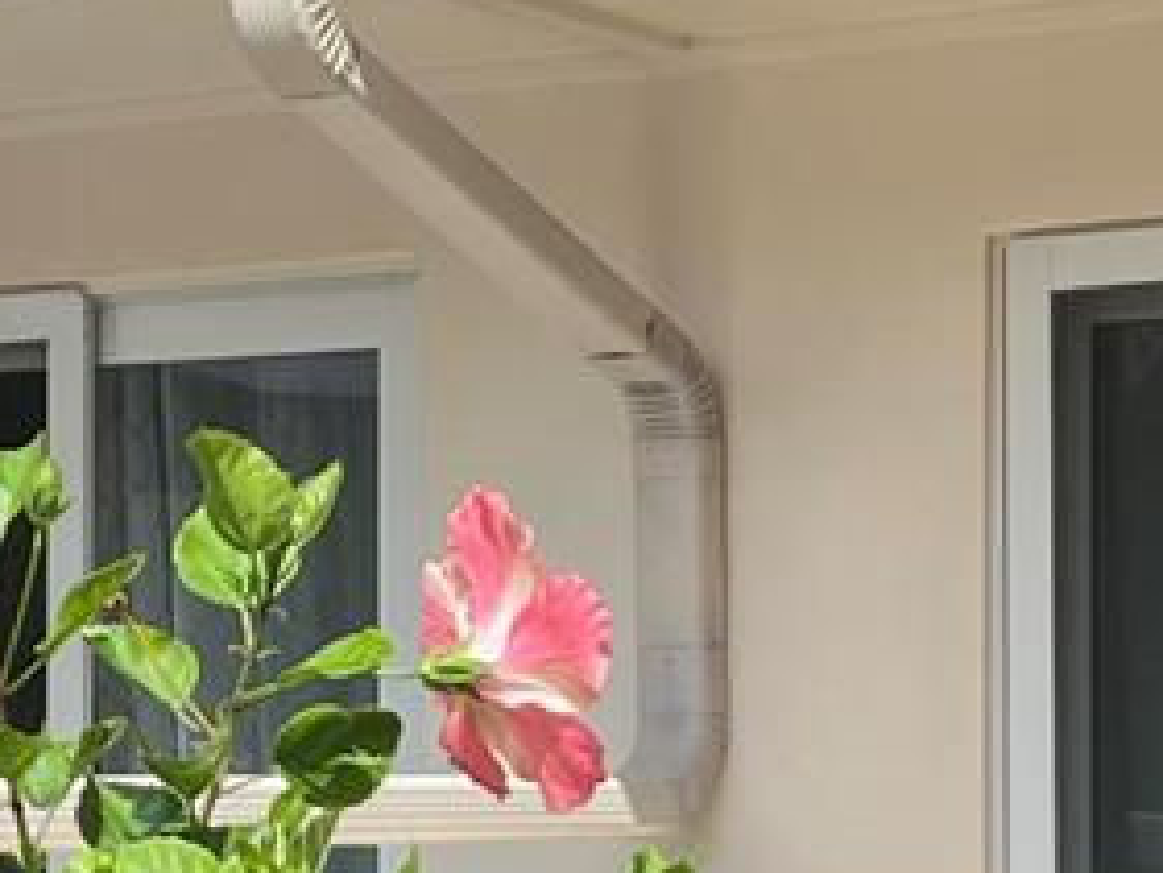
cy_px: 745
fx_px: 4975
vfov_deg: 10.0
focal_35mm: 148
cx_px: 679
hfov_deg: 13.3
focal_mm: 5.1
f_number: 1.6
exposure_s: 1/2410
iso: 50
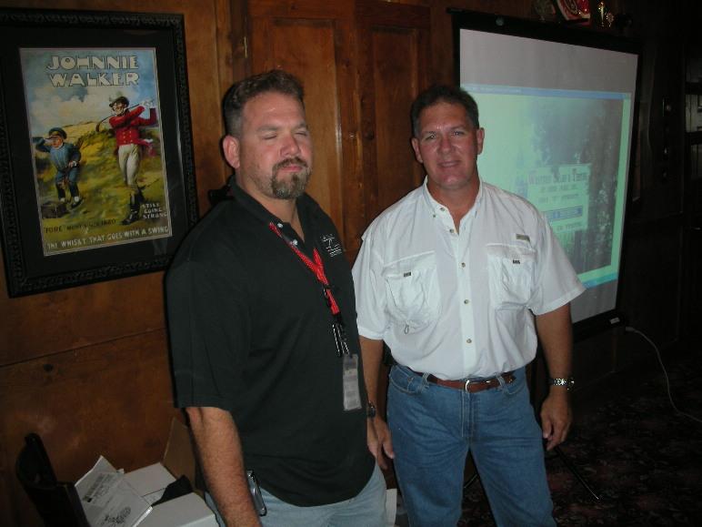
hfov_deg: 52.6
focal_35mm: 35
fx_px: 710
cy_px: 264
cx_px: 351
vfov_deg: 40.7
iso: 71
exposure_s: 1/60
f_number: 2.8
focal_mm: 5.8
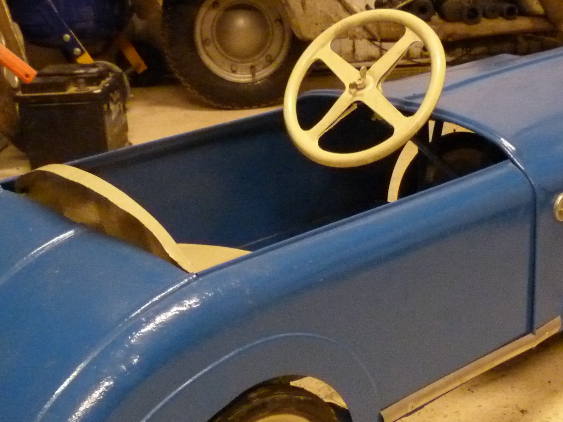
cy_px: 292
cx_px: 337
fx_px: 943
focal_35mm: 58
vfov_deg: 25.1
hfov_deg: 33.1
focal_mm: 5.6
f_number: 3
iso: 800
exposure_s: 1/13
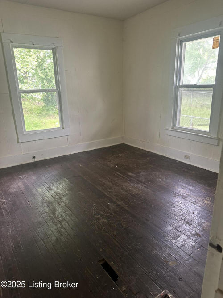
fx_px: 206
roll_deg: +0.7
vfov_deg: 71.6
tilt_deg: -16.8
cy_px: 149
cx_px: 112
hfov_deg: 56.8
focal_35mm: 24
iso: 250
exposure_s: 1/60
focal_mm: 6.86
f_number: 1.78
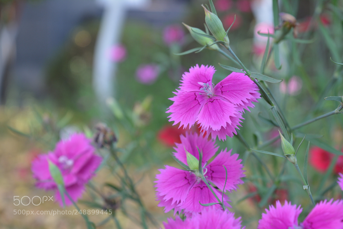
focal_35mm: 82
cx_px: 172
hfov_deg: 24.6
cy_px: 114
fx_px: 786
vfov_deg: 16.5
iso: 220
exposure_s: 1/60
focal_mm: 55
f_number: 8
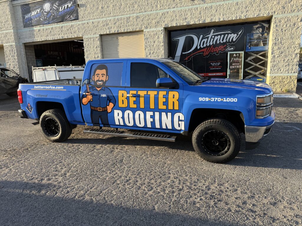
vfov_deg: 56.8
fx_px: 209
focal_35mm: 24
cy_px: 113
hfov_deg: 71.6
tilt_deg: -10.9
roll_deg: +2.8
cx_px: 151
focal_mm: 6.76
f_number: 1.78
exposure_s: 1/1192
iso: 80
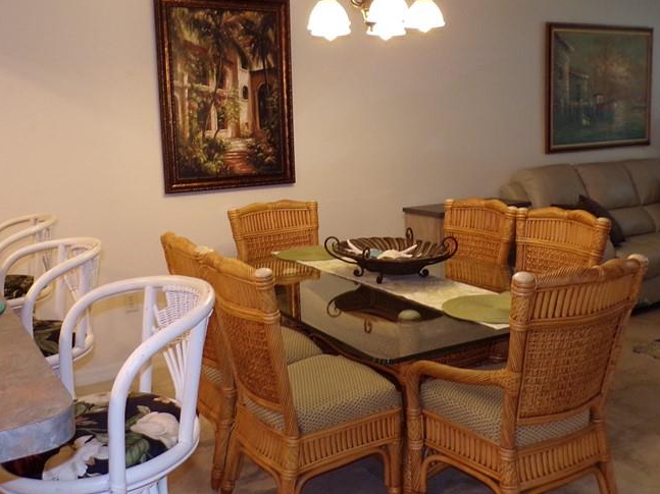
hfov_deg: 49.0
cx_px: 321
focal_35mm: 38
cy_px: 211
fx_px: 724
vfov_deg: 37.6
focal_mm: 4.3
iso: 200
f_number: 3
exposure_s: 1/34
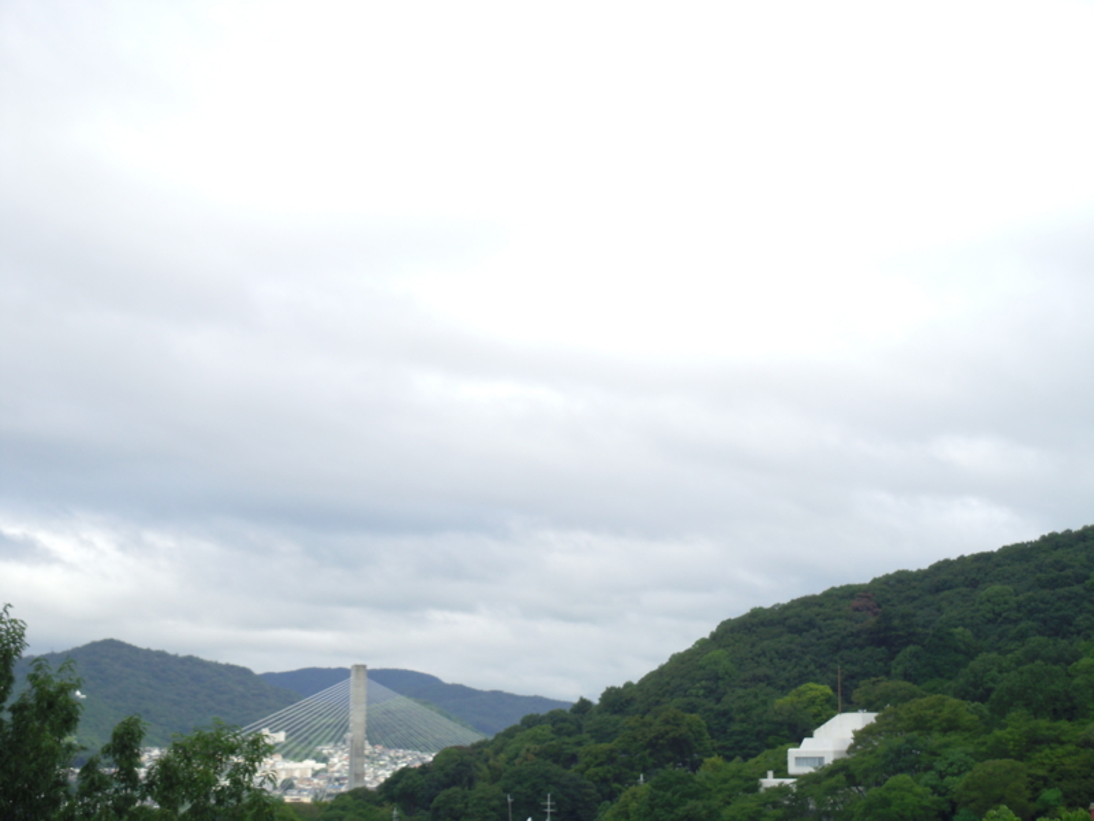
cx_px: 547
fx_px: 2054
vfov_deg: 22.6
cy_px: 410
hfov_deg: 29.8
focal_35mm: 65
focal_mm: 11.5
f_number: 5.2
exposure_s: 1/160
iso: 64
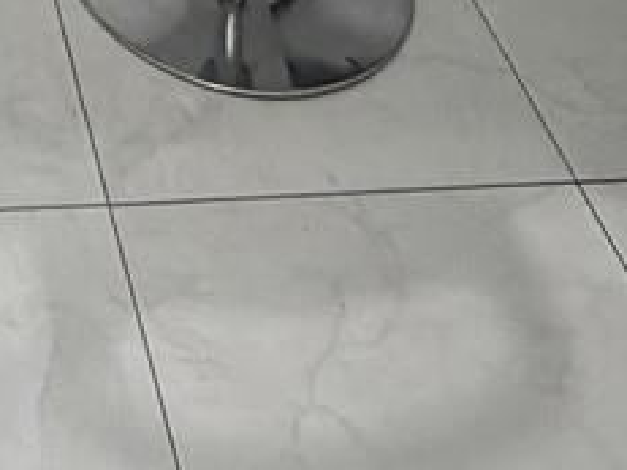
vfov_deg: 10.3
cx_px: -155
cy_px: -986
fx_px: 1756
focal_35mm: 97
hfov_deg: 19.0
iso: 250
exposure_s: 1/120
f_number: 2.2
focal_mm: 2.22
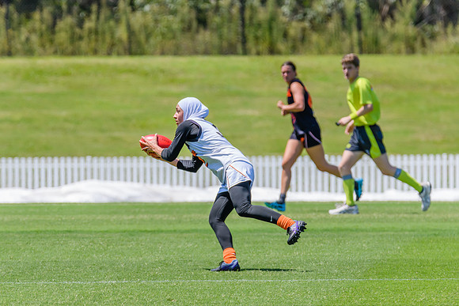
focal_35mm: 561
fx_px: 7154
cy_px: 172
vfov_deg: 2.5
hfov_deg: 3.7
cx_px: 195
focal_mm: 400
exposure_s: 1/2000
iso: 800
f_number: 9
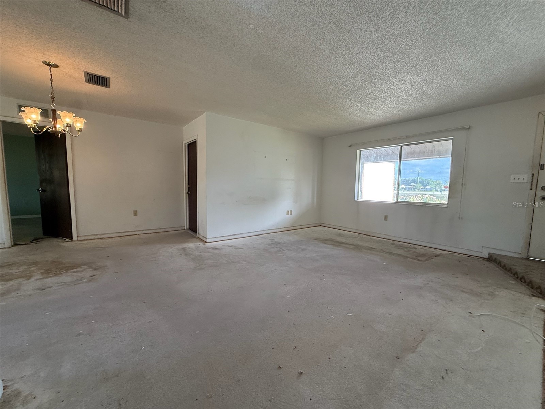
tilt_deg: -5.4
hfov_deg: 102.1
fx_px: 220
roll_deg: -1.2
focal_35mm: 14
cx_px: 272
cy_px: 204
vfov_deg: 85.7
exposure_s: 1/120
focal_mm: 2.22
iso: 160
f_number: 2.2
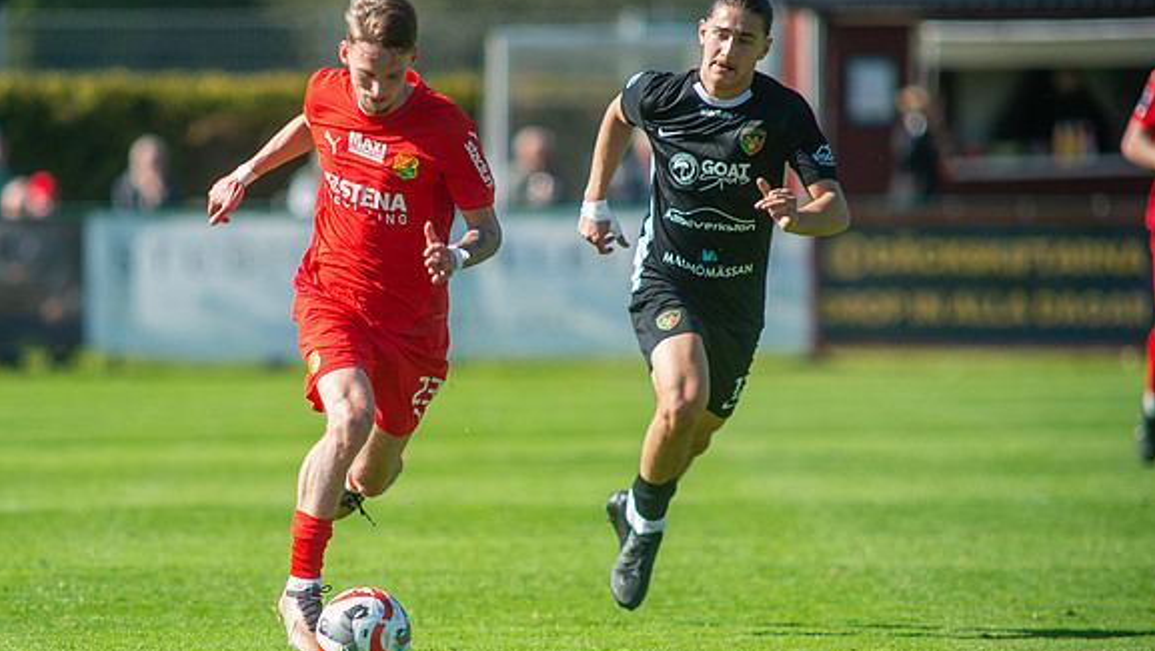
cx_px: 426
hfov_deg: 3.9
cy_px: 384
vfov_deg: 2.2
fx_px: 17095
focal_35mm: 558
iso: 320
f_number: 4
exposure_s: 1/1600
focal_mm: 420
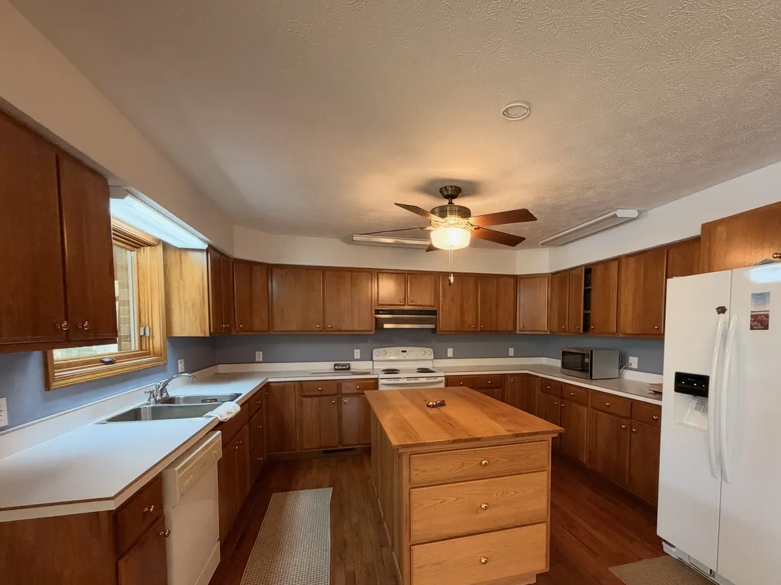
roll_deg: +0.6
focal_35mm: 17
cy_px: 351
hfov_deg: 90.4
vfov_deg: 73.9
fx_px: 383
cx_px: 448
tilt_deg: -3.1
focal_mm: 2.22
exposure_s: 1/60
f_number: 2.2
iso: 400
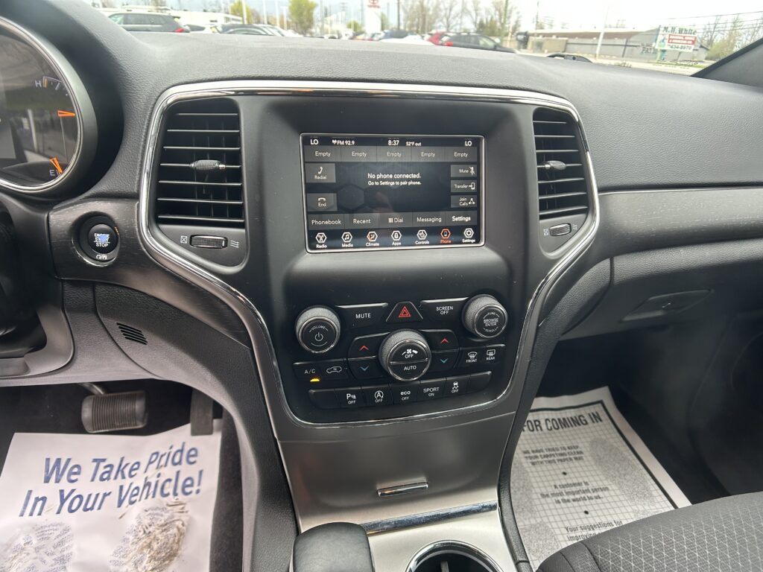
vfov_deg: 53.1
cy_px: 286
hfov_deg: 67.3
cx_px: 382
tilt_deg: -29.8
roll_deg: -0.1
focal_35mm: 26
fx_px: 573
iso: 125
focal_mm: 5.7
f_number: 1.5
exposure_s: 1/115
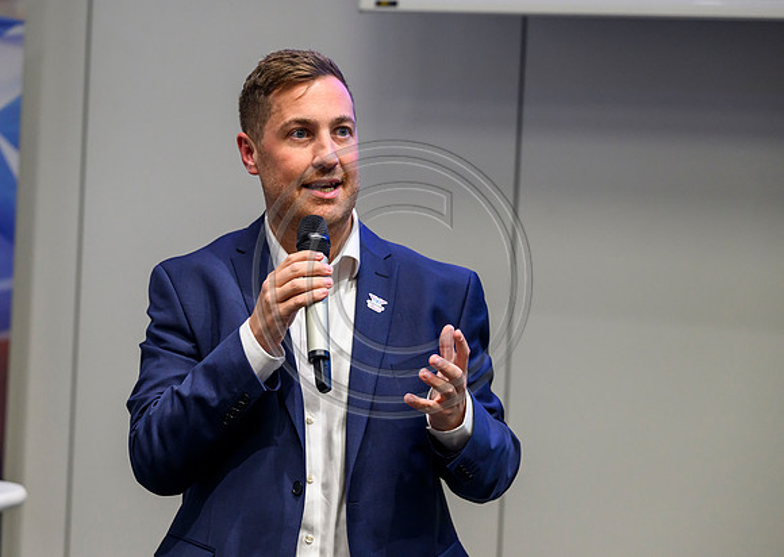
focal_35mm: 114
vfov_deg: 12.6
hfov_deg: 17.6
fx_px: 2524
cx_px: 330
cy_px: 254
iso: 3200
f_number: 3.2
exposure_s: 1/250
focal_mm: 100
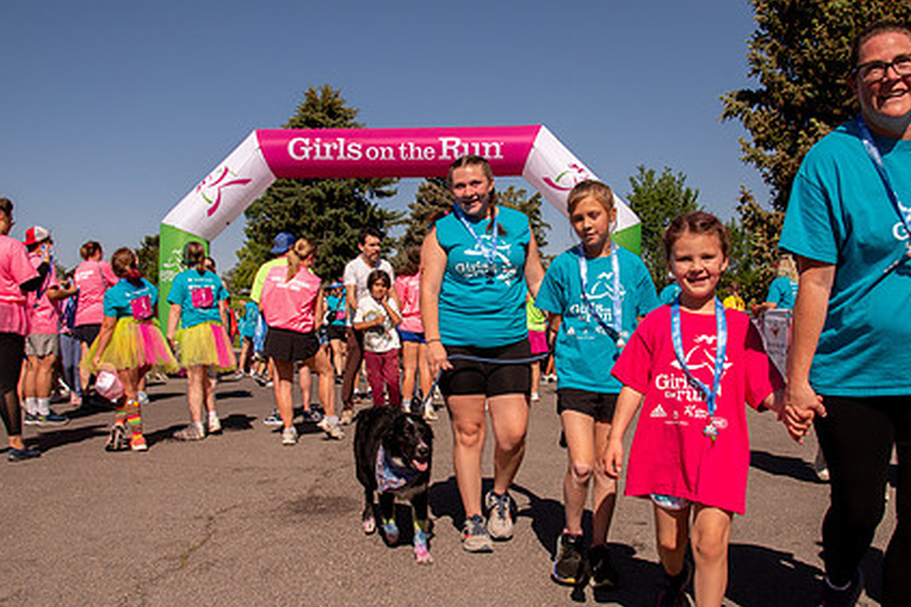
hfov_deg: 57.2
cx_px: 481
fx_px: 835
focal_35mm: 33
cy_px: 296
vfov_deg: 39.9
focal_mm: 24
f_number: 11
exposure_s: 1/1000
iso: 800
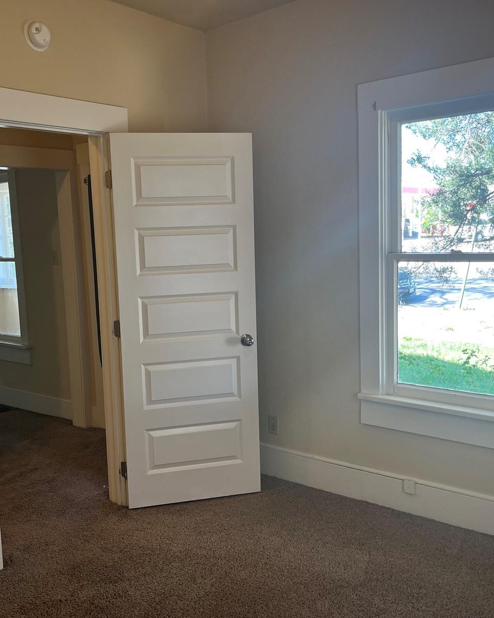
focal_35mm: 34
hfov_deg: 43.2
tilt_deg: -7.3
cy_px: 309
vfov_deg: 52.8
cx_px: 202
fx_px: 621
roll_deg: +2.6
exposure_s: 1/120
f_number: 1.6
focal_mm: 5.1
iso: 100
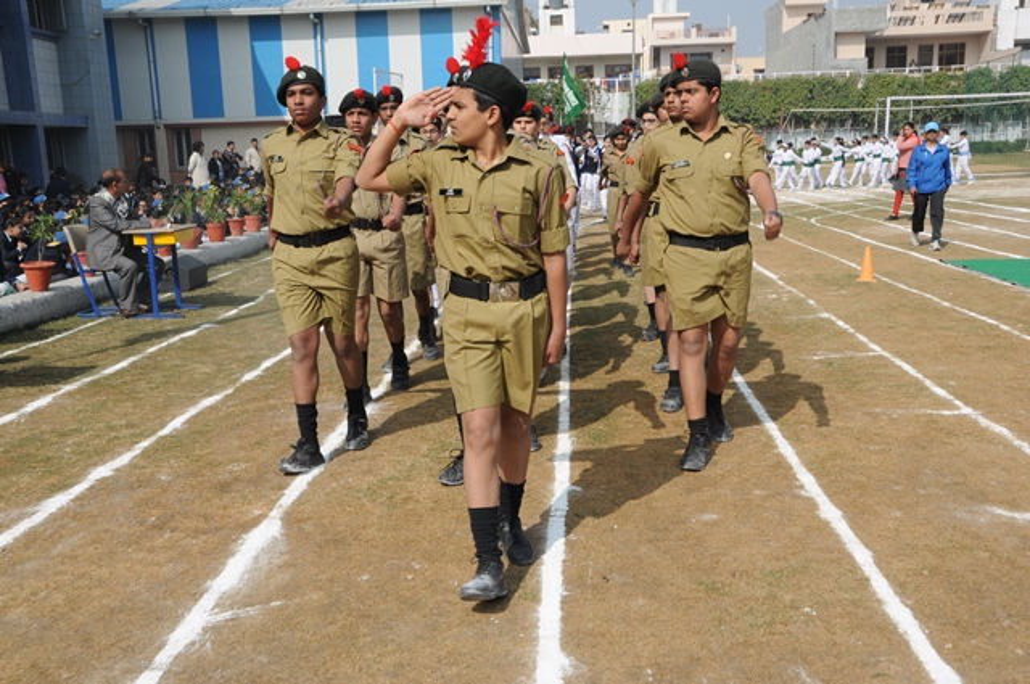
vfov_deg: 35.4
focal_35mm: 38
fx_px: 1072
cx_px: 515
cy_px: 342
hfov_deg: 51.3
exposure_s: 1/250
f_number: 13
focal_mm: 25
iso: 200
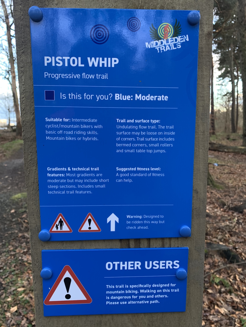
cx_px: 123
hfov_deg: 53.1
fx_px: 246
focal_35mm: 26
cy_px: 164
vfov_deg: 67.3
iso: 160
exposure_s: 1/60
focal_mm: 4.25
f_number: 1.8
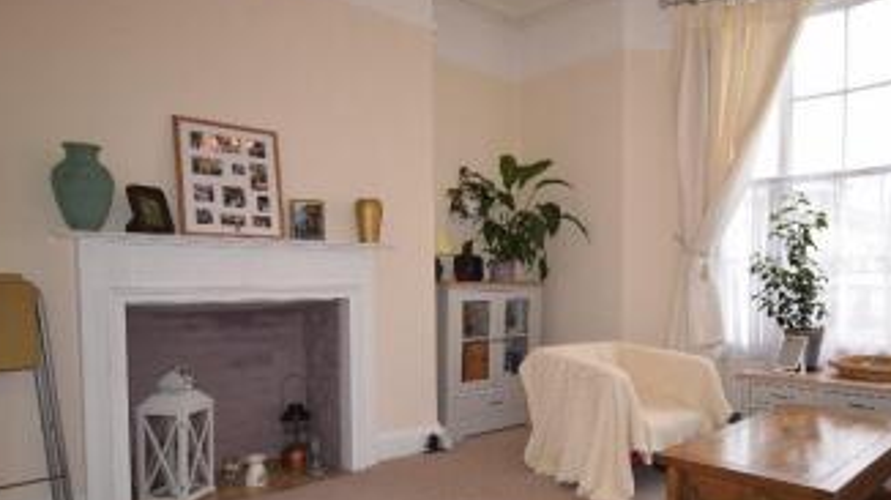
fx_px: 623
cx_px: 563
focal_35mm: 26
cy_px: 307
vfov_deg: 43.5
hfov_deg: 69.9
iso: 280
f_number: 5.6
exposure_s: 1/125
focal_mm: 11.5
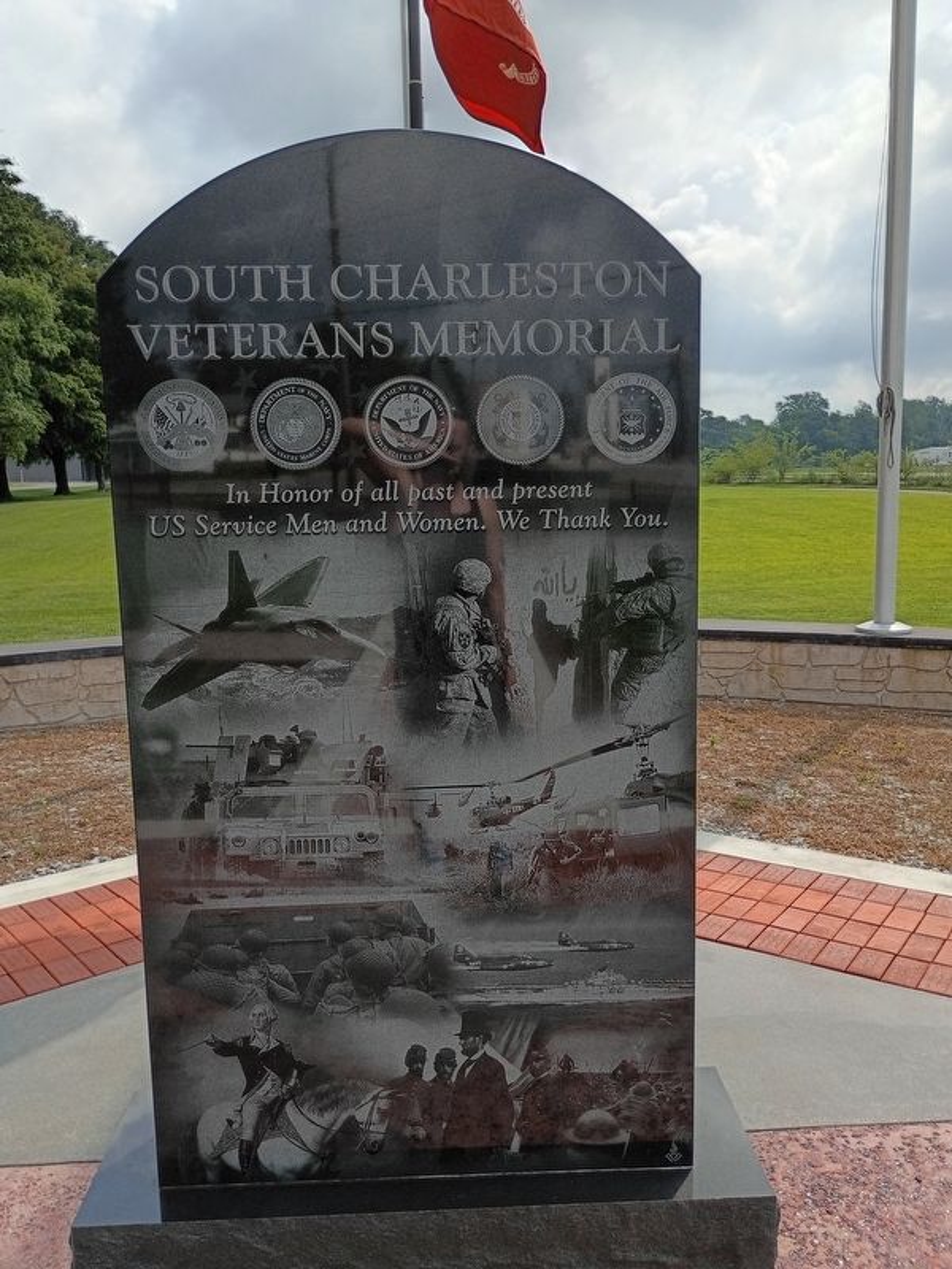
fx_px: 1063
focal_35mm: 29
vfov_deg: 61.7
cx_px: 476
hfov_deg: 48.2
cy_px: 634
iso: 104
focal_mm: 4.27
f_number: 1.8
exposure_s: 1/1070
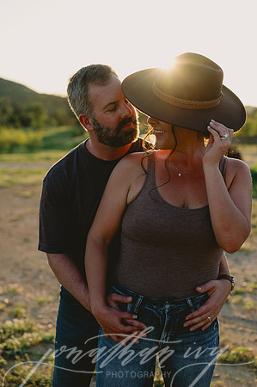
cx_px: 128
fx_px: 537
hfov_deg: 26.9
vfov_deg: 39.6
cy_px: 194
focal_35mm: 50
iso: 80
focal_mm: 50
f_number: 2.8
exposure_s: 1/1000
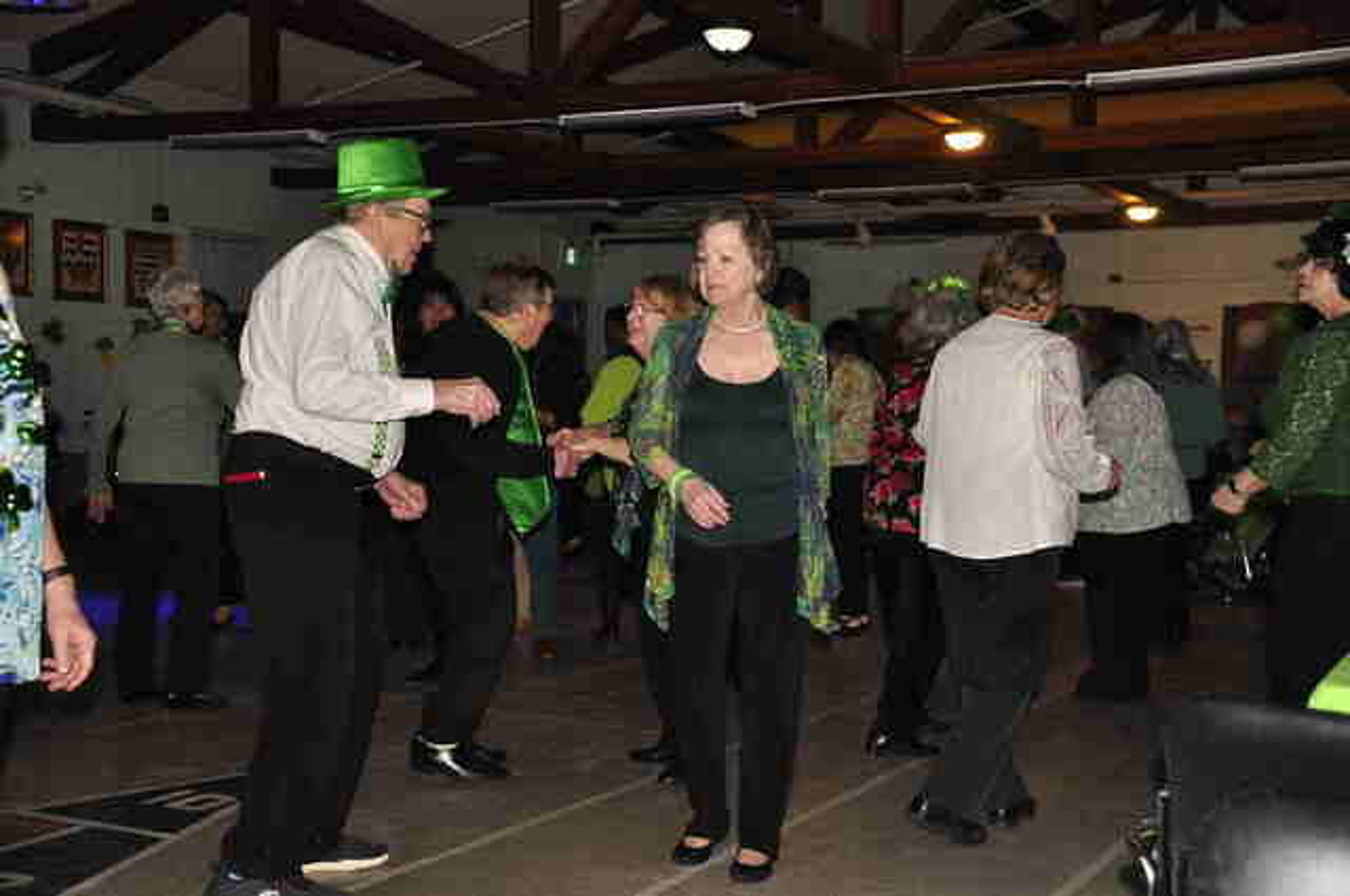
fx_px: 1742
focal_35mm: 46
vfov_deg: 28.9
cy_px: 448
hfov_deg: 42.4
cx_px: 675
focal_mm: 31
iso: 800
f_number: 4
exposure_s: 1/60
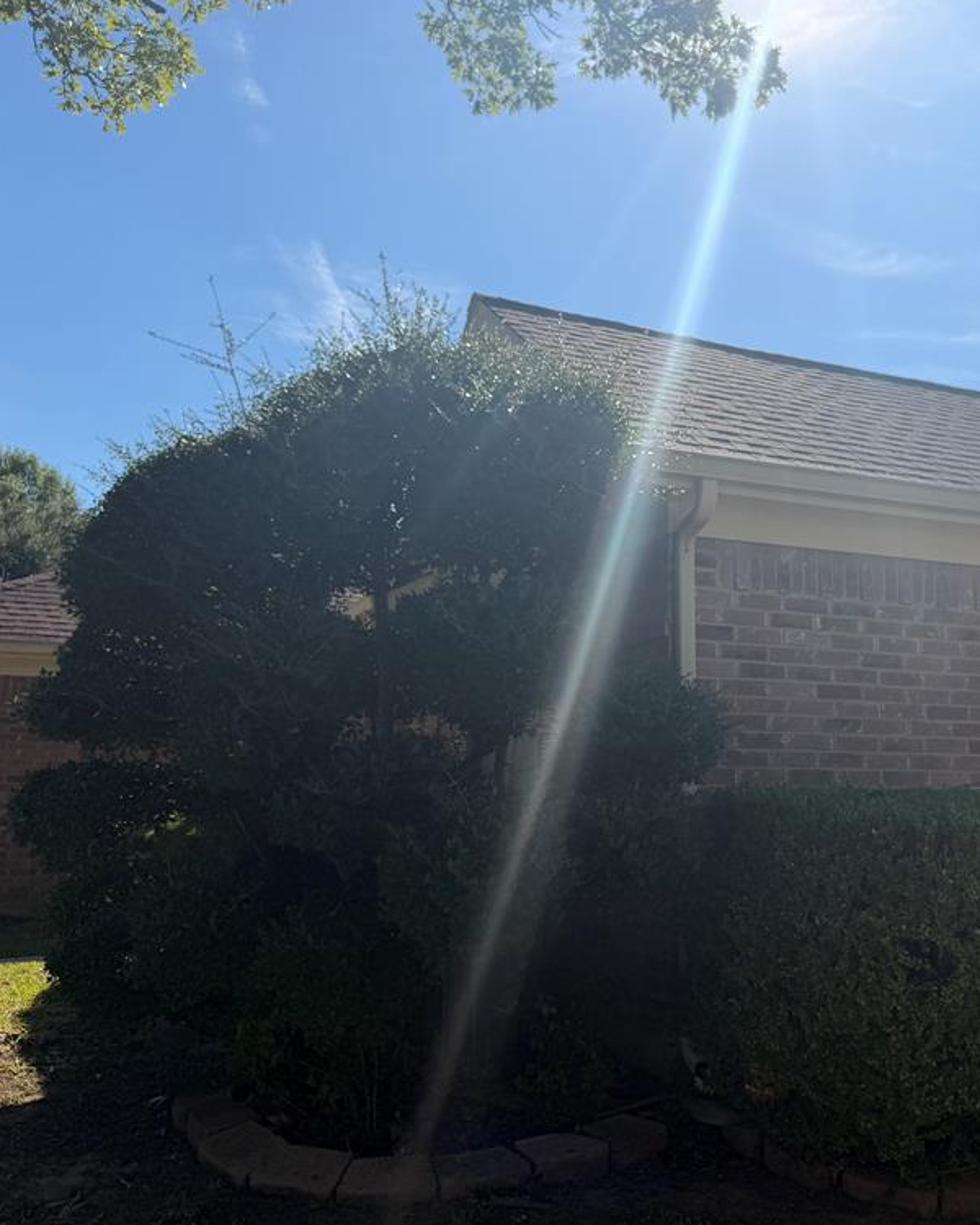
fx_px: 1160
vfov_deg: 55.7
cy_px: 612
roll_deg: -0.2
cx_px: 650
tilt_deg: +8.4
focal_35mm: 32
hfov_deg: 45.1
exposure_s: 1/7353
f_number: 1.78
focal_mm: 6.76
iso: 80
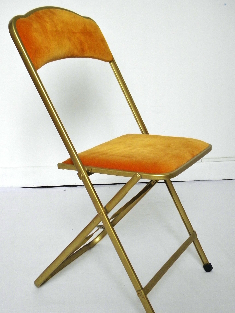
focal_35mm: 49
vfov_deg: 38.9
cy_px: 172
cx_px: 114
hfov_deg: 29.7
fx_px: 444
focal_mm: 7.9
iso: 200
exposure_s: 1/10
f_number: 3.9
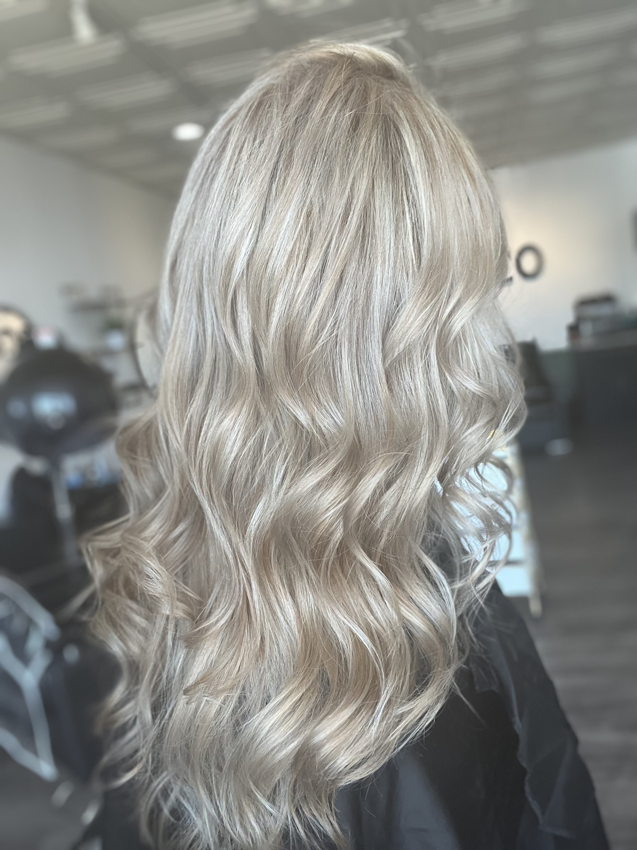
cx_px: 318
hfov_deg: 46.8
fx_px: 736
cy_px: 425
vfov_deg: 60.0
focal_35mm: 30
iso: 80
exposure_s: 1/121
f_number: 2.2
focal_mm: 2.71
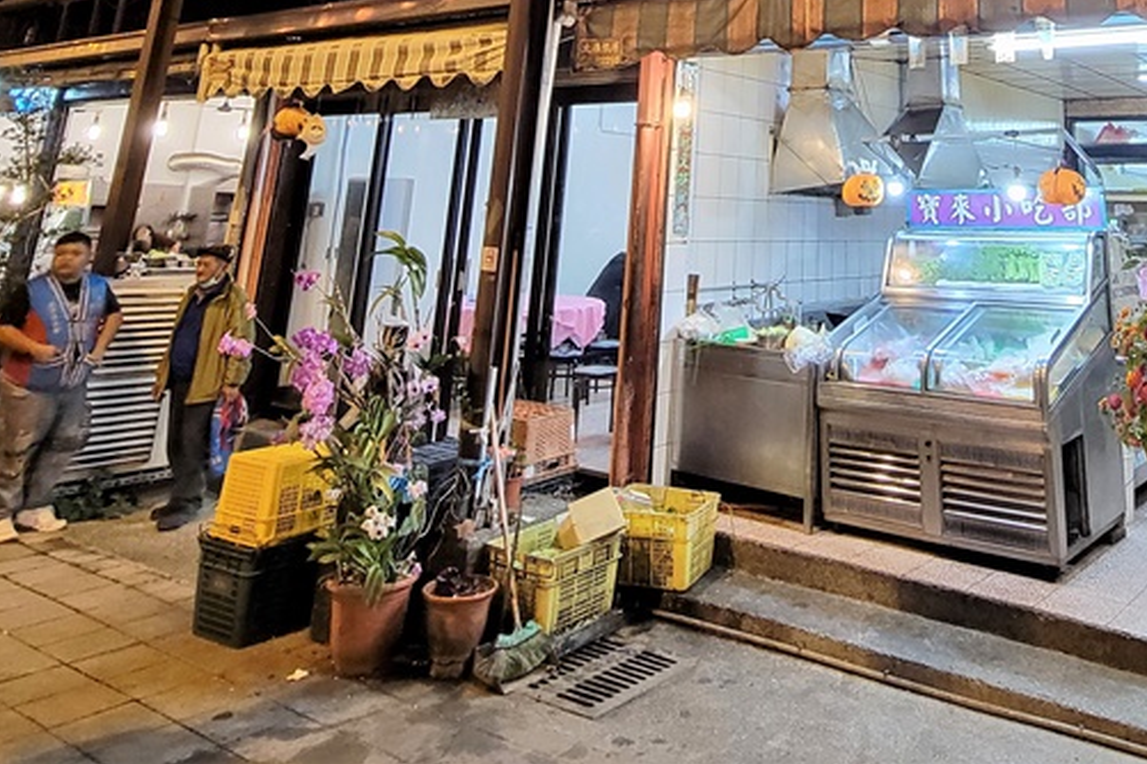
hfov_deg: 65.0
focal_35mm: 27
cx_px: 797
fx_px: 860
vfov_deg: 38.8
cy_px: -91
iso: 500
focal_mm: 2.2
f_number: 2.2
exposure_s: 1/29
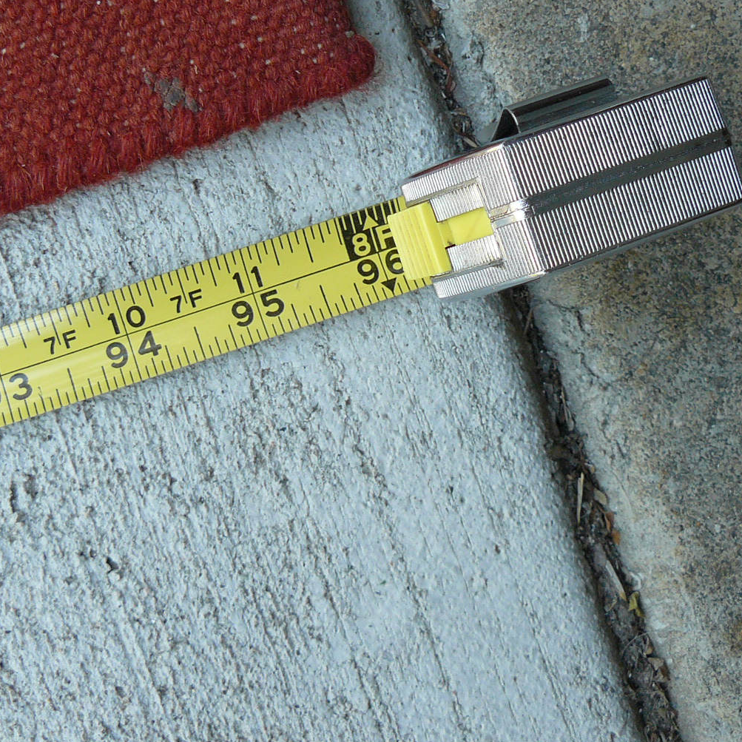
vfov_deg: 26.2
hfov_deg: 26.4
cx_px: 297
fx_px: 1576
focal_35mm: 65
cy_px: 195
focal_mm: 6
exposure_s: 1/80
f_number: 2.8
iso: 100
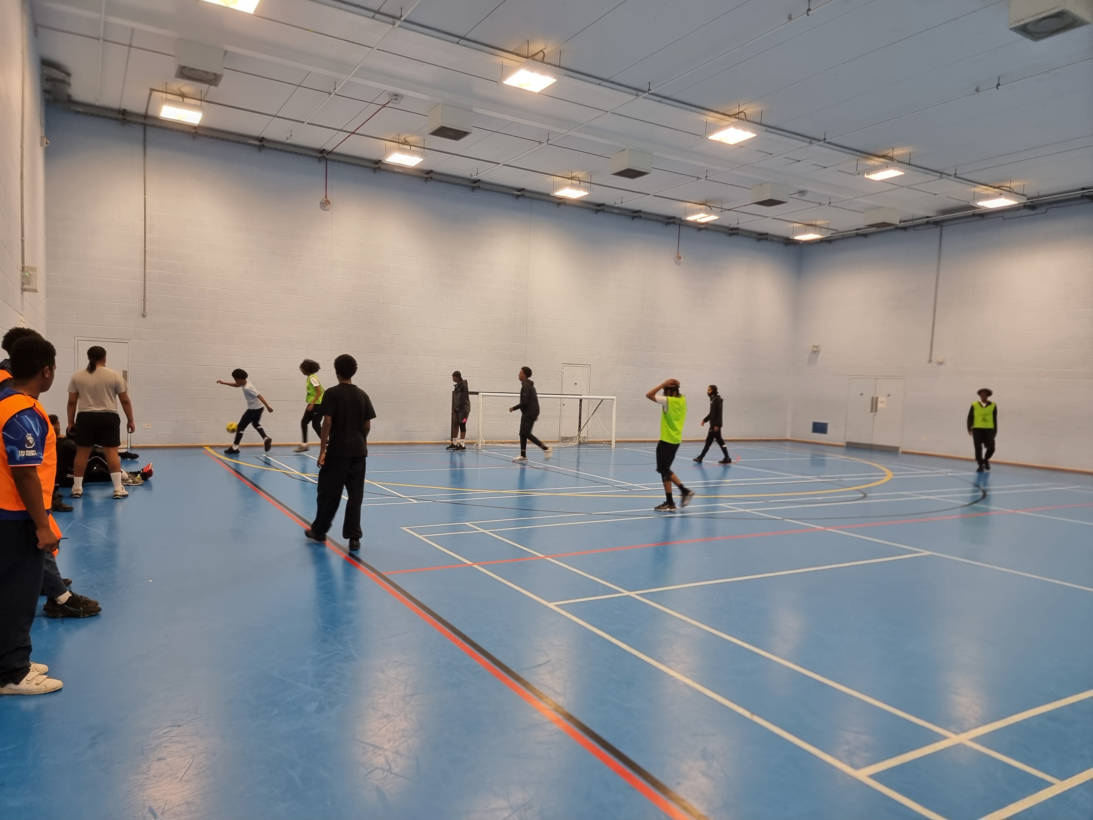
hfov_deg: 71.6
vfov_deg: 56.8
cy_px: 410
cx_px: 546
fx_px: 758
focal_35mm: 24
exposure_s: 1/50
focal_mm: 6.7
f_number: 1.8
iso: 200
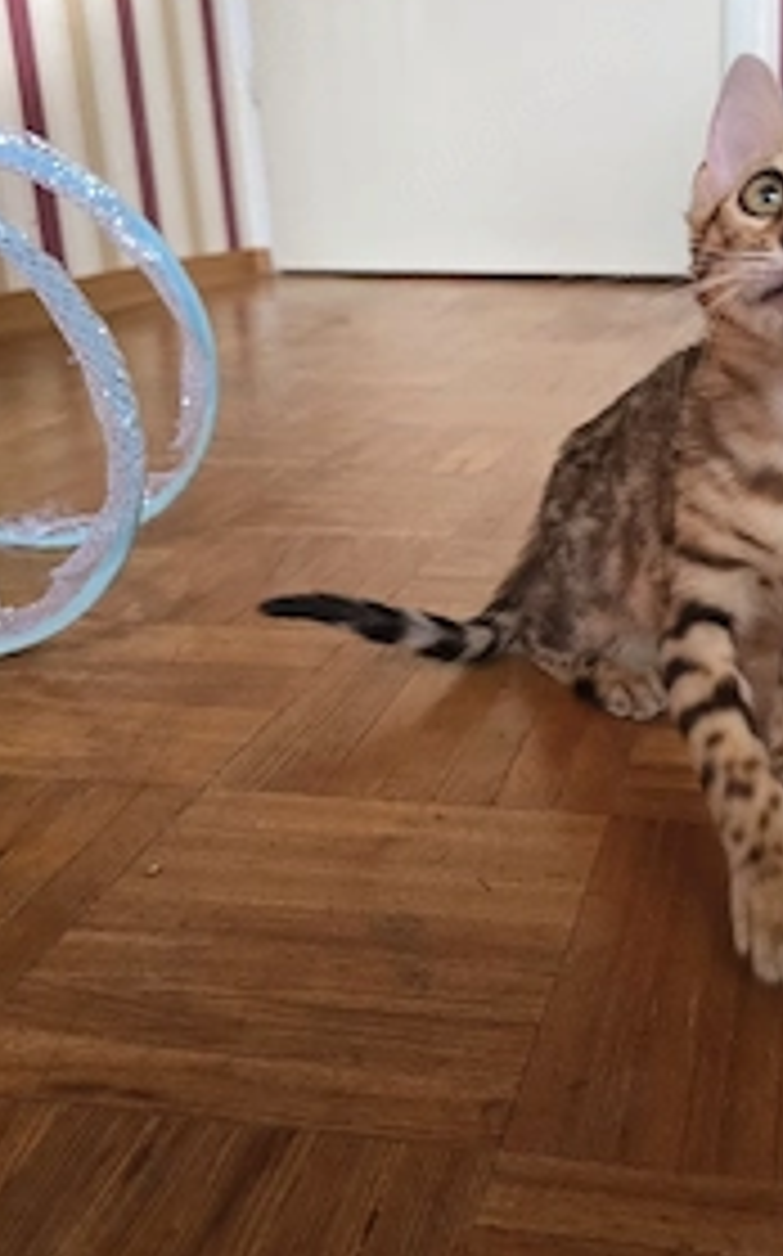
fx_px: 1197
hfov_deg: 35.1
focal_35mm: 35
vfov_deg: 55.0
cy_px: 509
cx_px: 621
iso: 640
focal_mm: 6.3
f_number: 1.7
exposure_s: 1/120
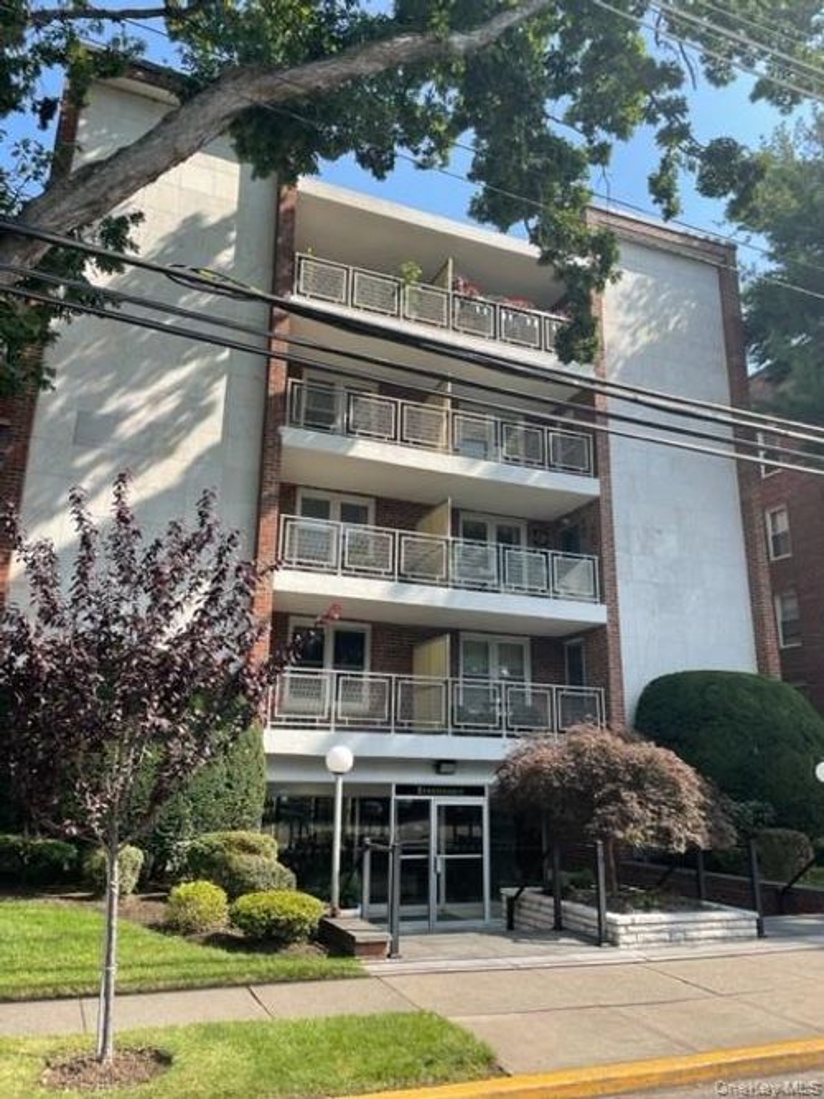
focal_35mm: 26
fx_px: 825
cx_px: 412
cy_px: 550
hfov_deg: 53.0
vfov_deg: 67.3
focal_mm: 4.2
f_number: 1.6
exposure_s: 1/1453
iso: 32
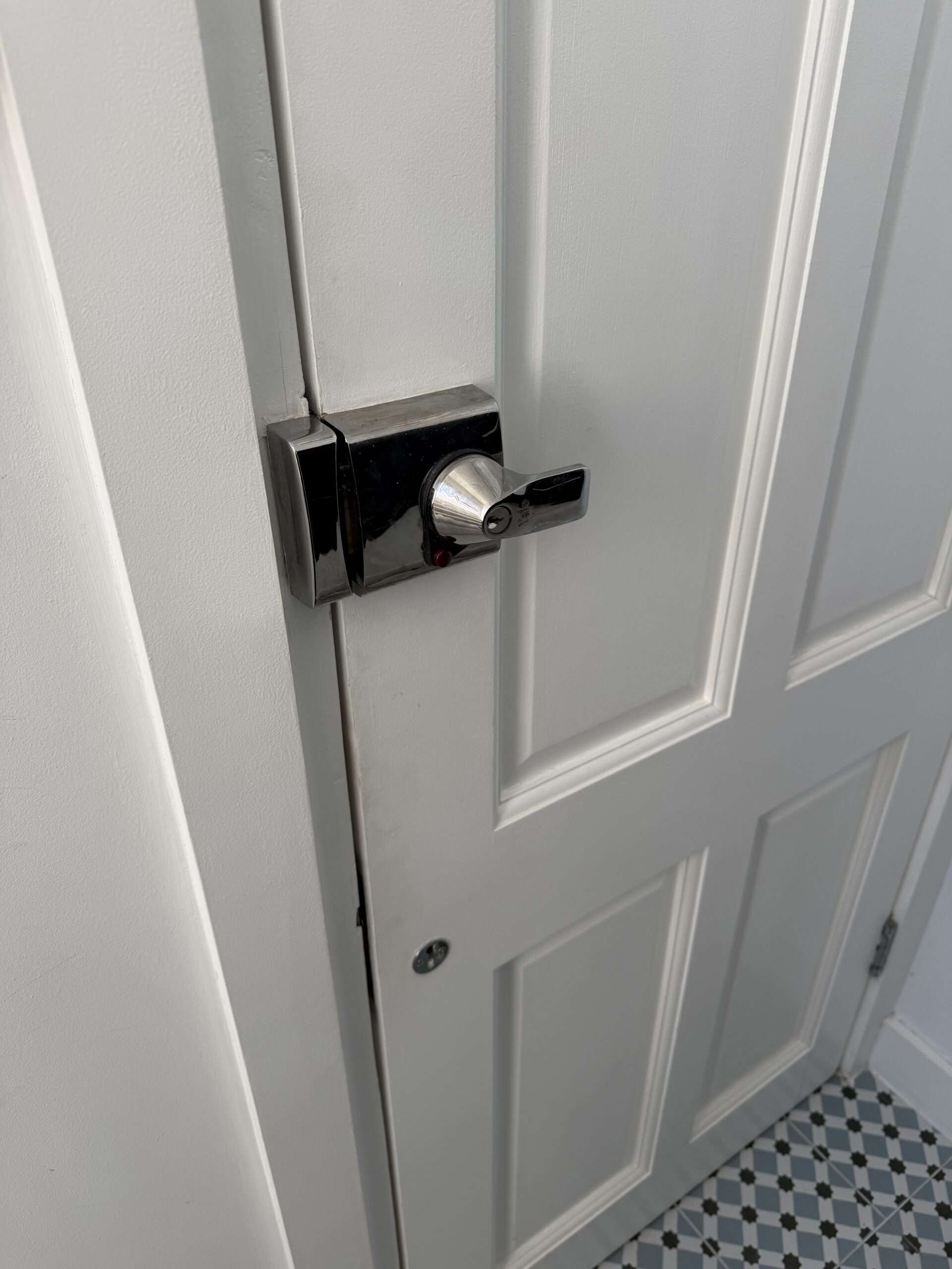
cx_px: 476
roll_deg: +0.9
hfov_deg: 56.8
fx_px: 880
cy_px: 634
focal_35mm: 24
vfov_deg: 71.6
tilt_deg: -33.2
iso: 50
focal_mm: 6.76
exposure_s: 1/140
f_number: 1.78
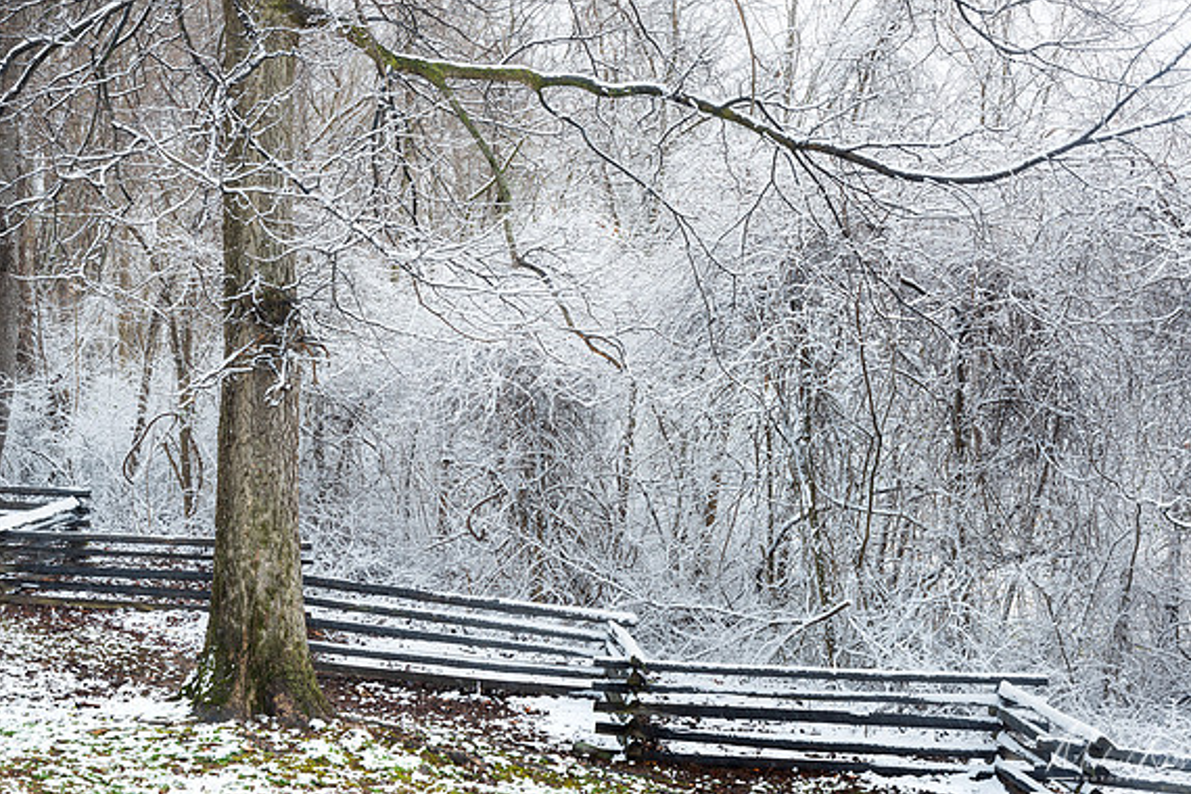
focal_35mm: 59
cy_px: 396
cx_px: 604
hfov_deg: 33.9
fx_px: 1952
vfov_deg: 23.0
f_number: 11
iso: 100
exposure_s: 1/80
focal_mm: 58
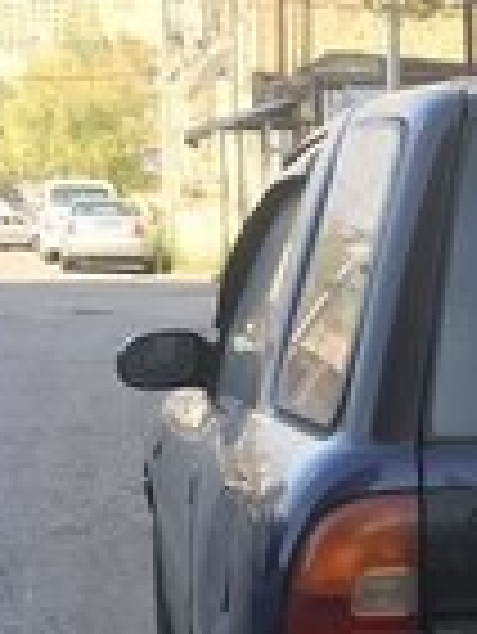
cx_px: 698
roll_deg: -1.5
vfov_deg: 18.6
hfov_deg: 13.7
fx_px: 1871
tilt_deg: -11.4
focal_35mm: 102
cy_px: 683
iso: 32
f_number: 2.2
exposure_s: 1/434
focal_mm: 4.15
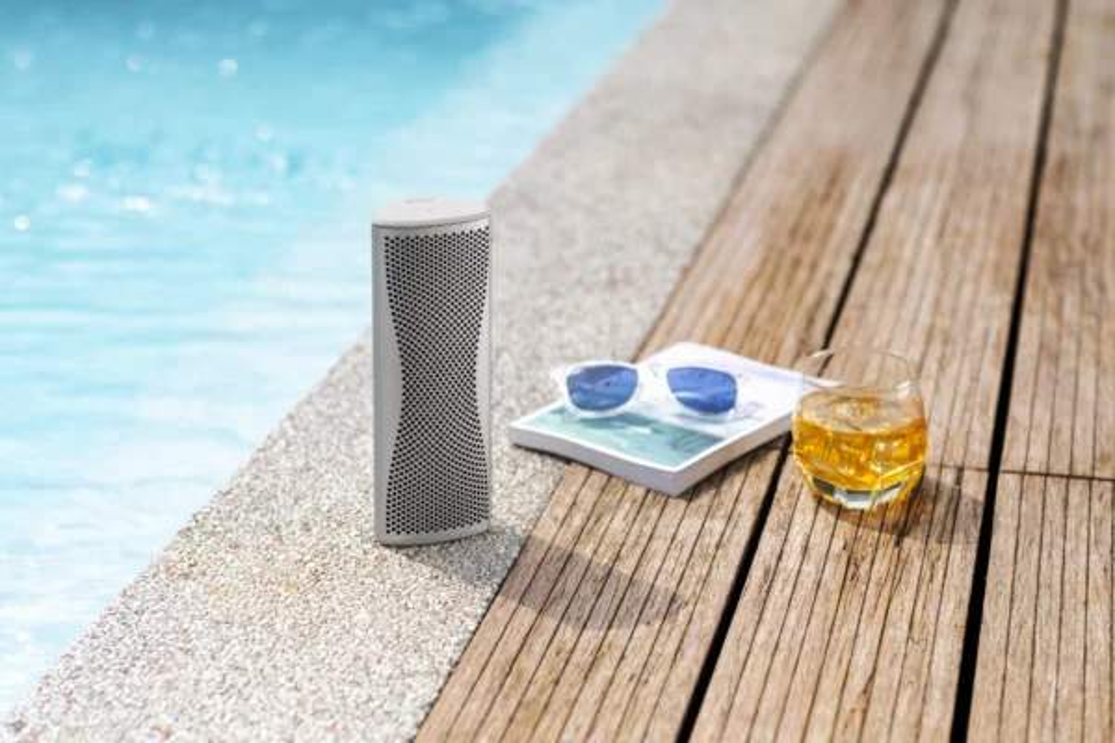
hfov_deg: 39.6
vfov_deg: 27.0
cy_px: 372
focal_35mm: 50
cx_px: 558
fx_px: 1548
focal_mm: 50
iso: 100
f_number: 2
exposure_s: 1/6400
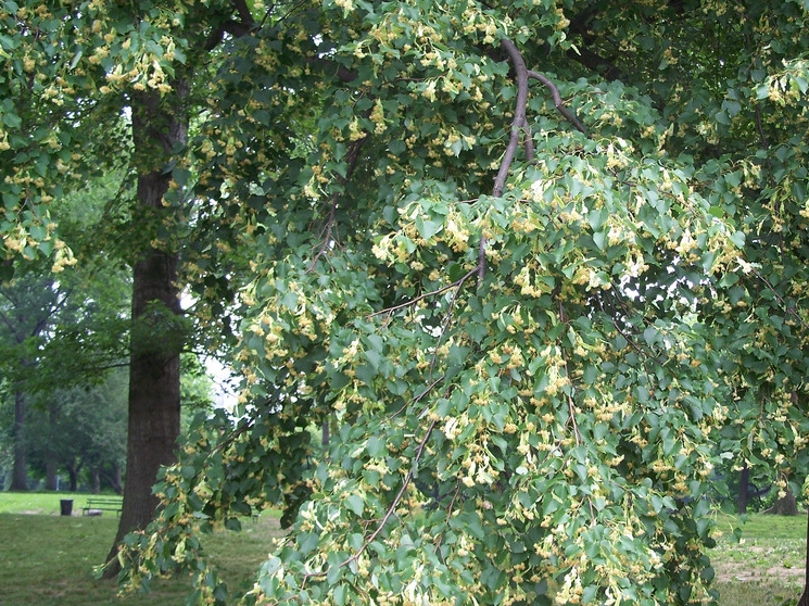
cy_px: 329
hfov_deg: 35.7
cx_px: 557
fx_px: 1238
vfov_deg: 27.5
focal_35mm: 53
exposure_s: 1/80
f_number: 2.8
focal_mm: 7.8
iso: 125
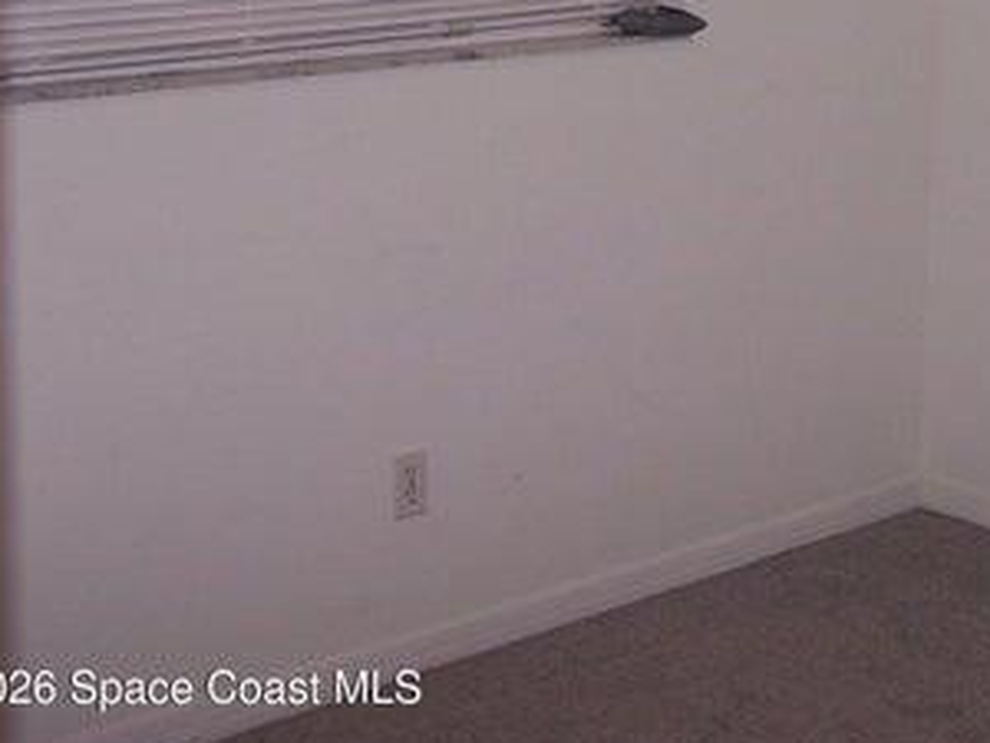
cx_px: 977
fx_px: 2317
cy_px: -33
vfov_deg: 17.7
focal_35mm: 81
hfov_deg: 23.2
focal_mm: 6.3
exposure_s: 1/60
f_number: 2.8
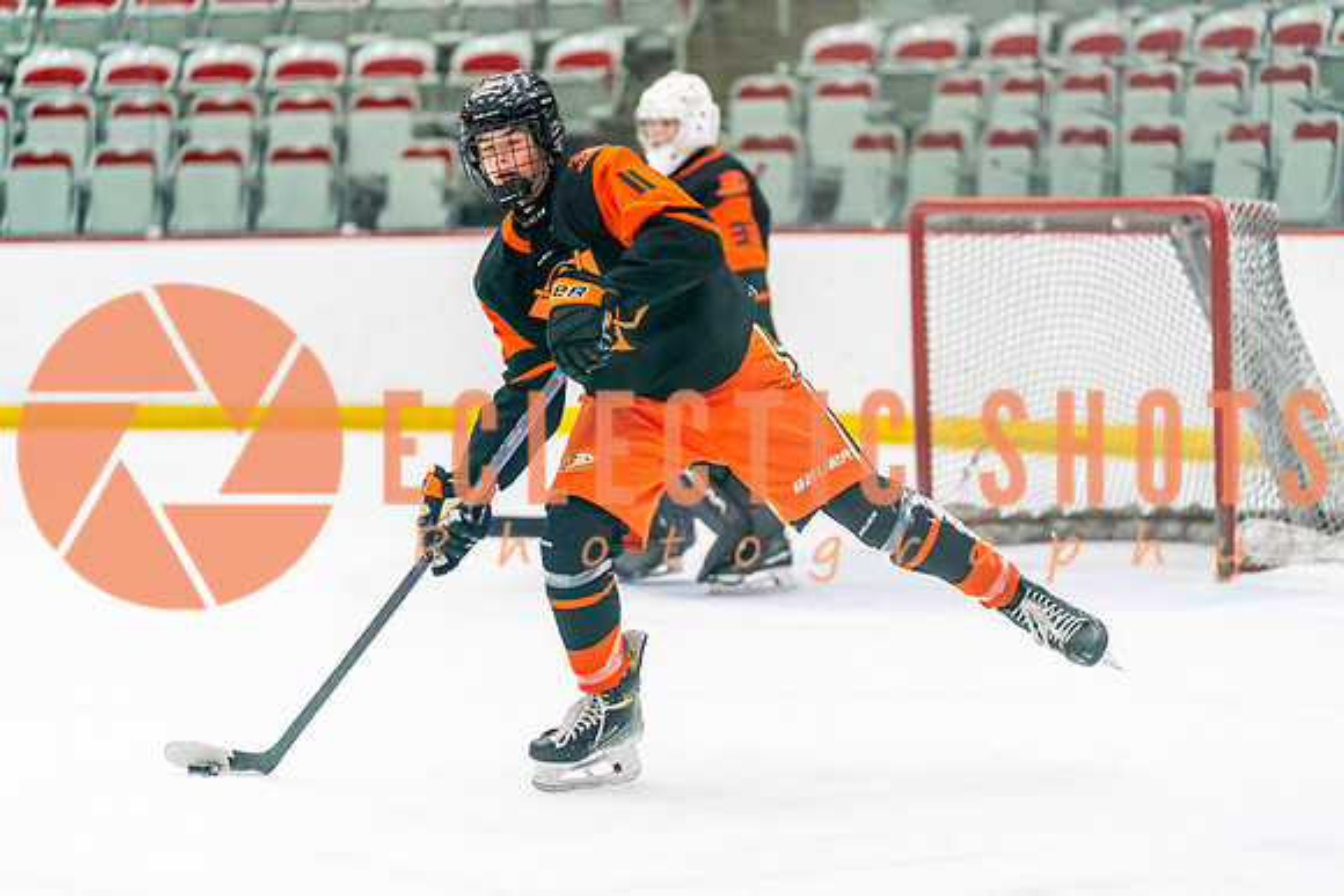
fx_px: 5191
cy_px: 487
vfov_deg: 9.9
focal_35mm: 139
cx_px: 730
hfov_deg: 14.7
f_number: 2.8
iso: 3200
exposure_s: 1/1250
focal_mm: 128
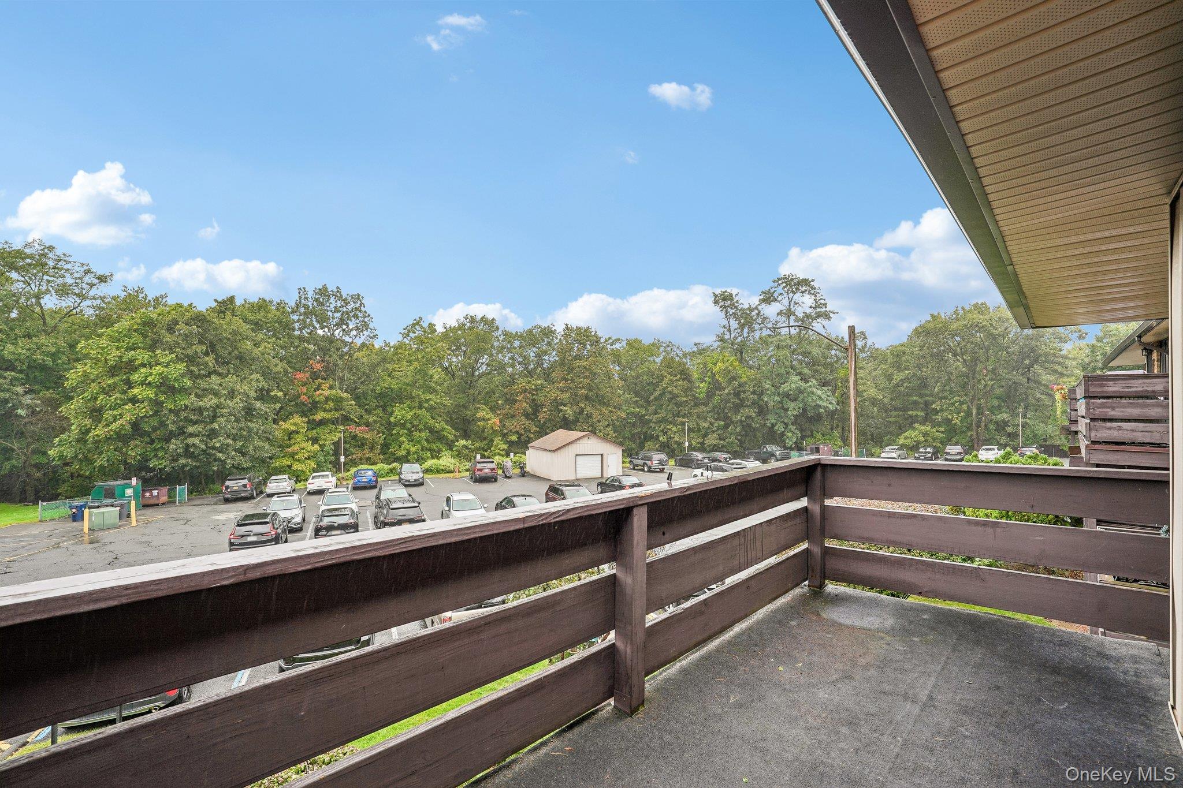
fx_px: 526
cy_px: 394
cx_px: 592
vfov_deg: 73.7
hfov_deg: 96.7
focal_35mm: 16
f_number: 8
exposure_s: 1/80
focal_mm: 16
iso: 200
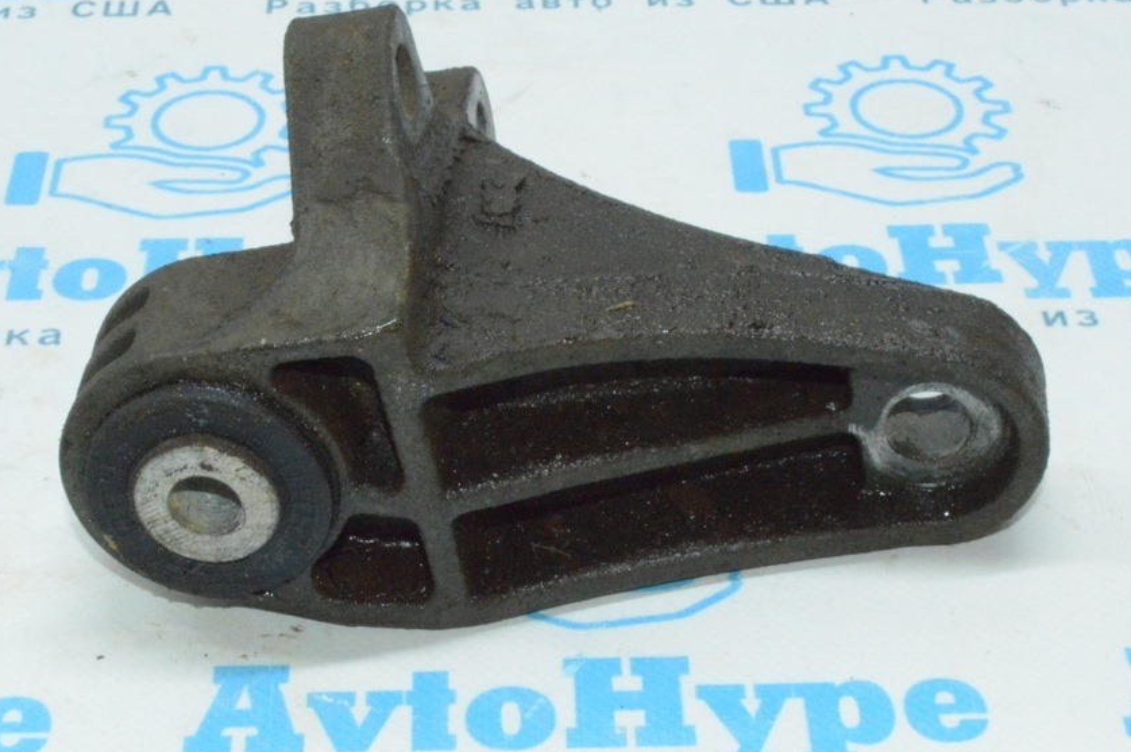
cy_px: 410
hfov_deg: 23.1
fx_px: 2762
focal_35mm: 88
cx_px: 522
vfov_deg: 15.5
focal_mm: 48
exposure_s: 1/25
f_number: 36
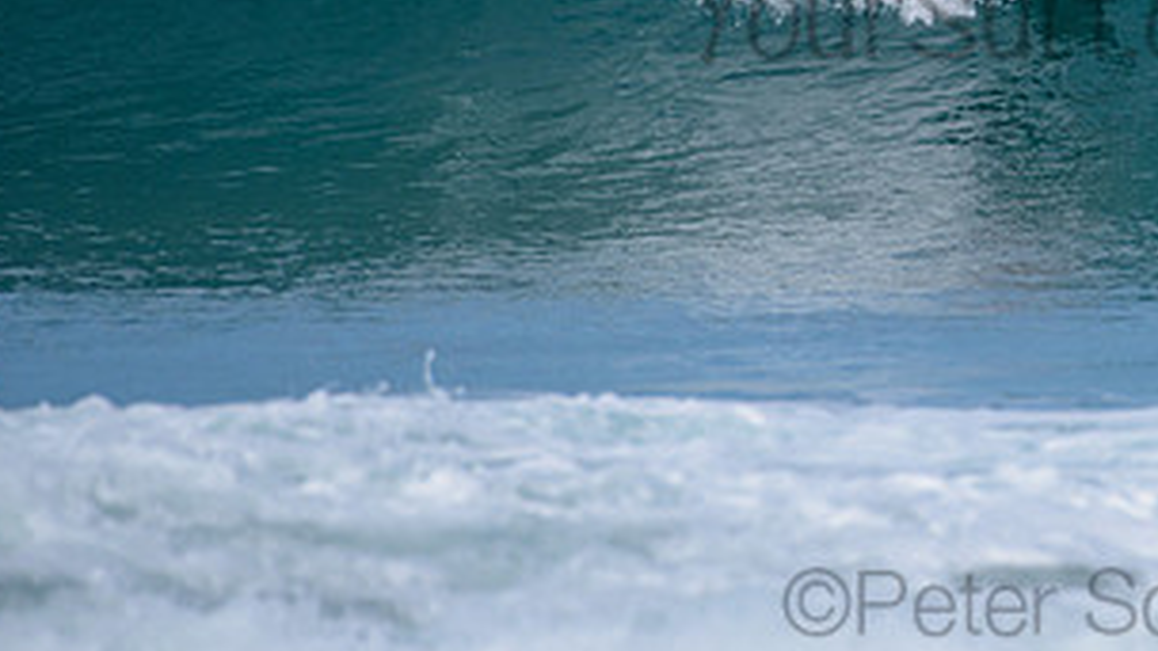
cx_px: 1078
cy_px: -29
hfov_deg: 2.2
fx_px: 30644
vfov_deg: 1.2
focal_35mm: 998
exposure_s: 1/2500
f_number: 6.3
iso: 250
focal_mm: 500
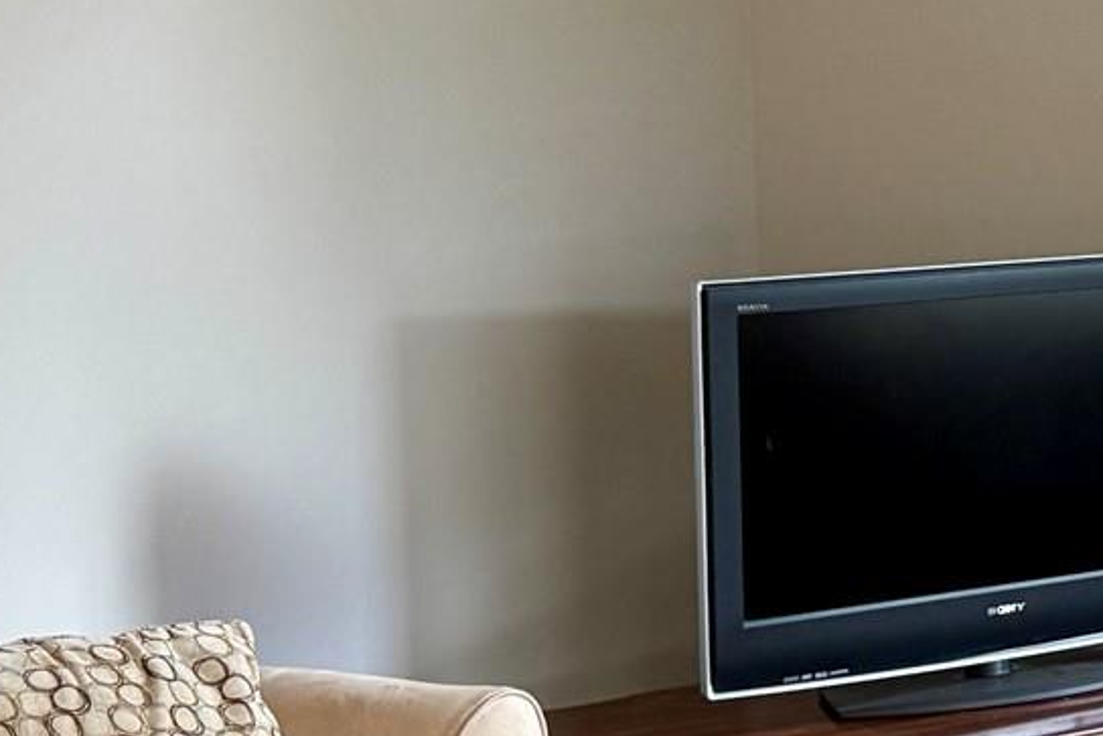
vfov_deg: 14.5
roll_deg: -0.4
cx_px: 1723
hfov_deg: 18.7
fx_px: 2881
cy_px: 219
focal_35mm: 94
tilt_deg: -4.2
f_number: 1.78
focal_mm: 6.76
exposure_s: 1/121
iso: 200
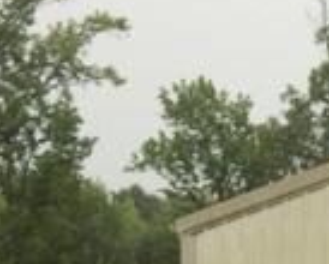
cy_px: 434
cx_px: 723
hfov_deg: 12.2
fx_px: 1307
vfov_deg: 11.0
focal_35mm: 134
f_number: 2.2
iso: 50
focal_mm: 4.15
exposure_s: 1/120
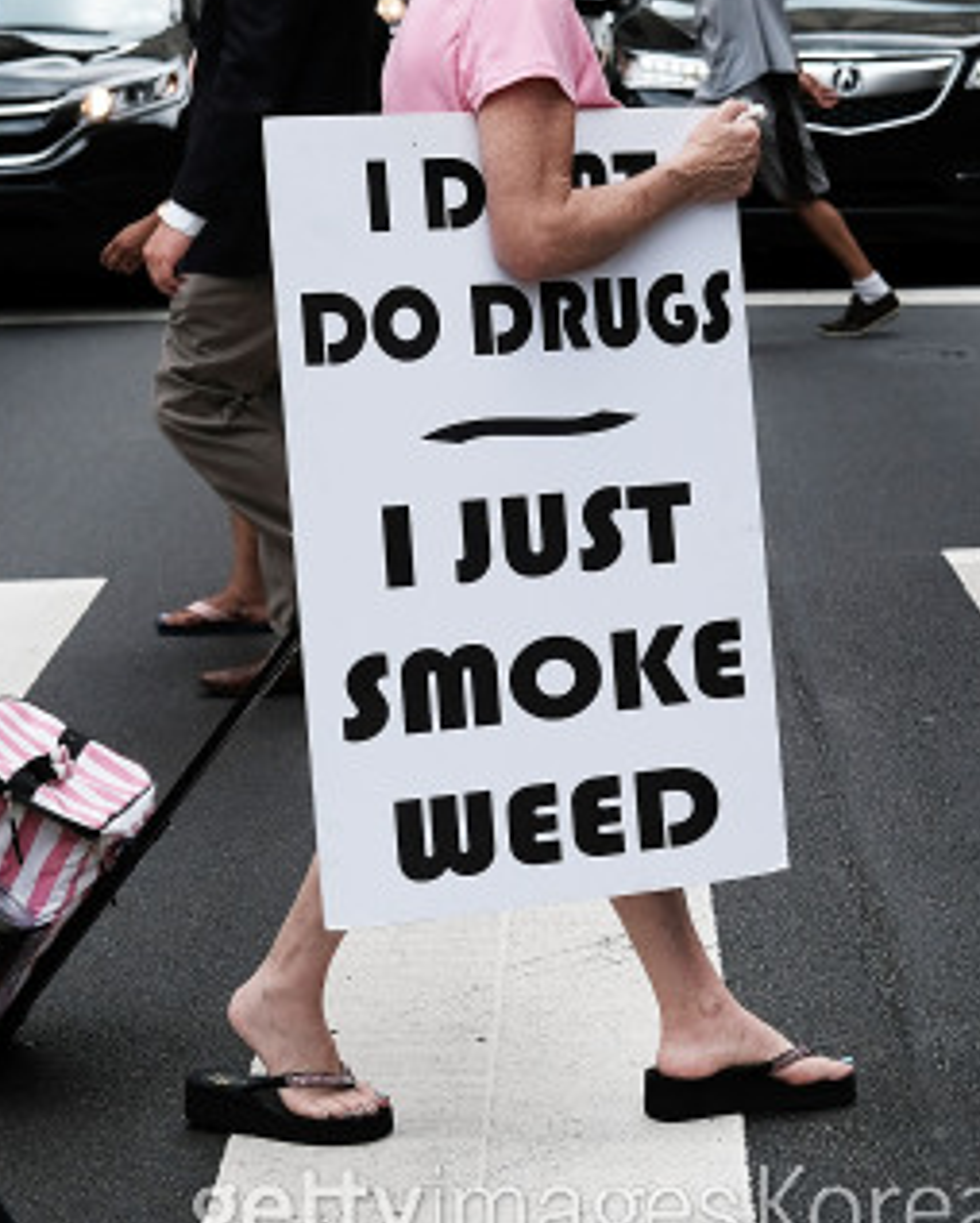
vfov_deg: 18.8
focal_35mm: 102
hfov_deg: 15.1
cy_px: 557
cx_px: 610
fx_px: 3694
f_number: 4
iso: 200
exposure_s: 1/1100
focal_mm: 35
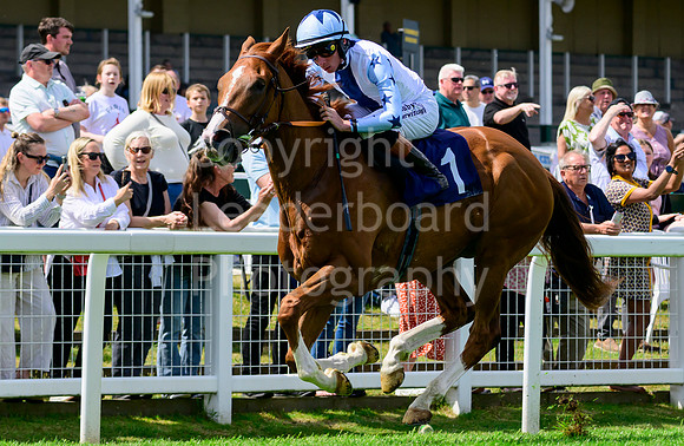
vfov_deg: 5.4
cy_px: 237
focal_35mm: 250
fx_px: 4720
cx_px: 263
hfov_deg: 8.3
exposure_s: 1/2500
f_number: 5.6
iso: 400
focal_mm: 135
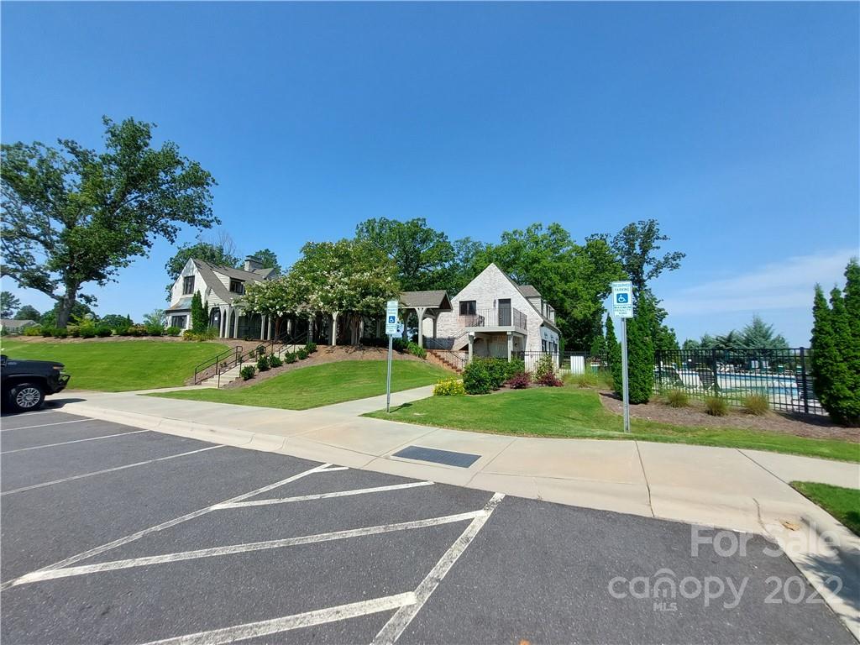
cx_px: 430
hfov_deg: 106.2
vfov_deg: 89.9
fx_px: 323
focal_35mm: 13
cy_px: 322
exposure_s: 1/1870
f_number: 2.2
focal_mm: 1.74
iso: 50
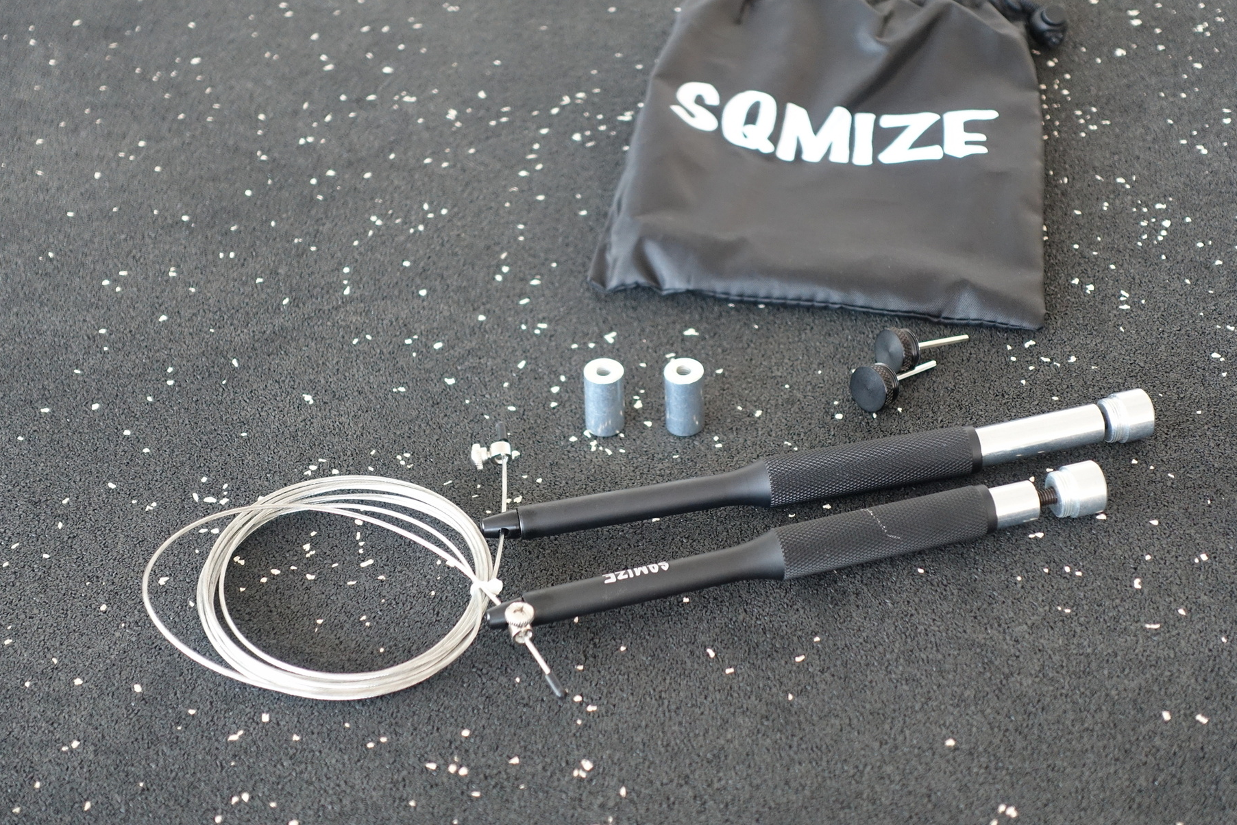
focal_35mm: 67
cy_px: 396
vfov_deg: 20.3
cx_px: 654
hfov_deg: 30.1
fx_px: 2302
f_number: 2.8
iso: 800
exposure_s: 1/40
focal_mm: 22.95
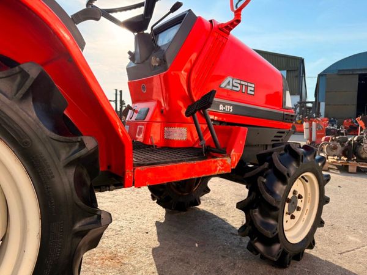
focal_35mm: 24
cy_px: 138
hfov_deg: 71.6
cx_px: 184
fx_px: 254
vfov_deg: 56.8
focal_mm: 6.76
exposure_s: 1/2611
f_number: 1.78
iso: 100
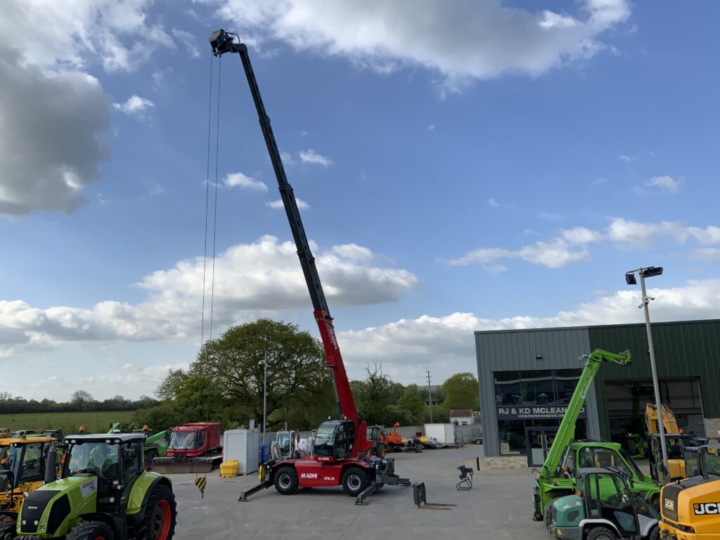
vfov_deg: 48.2
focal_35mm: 29
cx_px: 360
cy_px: 270
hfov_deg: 61.7
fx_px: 603
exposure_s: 1/1250
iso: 16
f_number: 1.8
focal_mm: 3
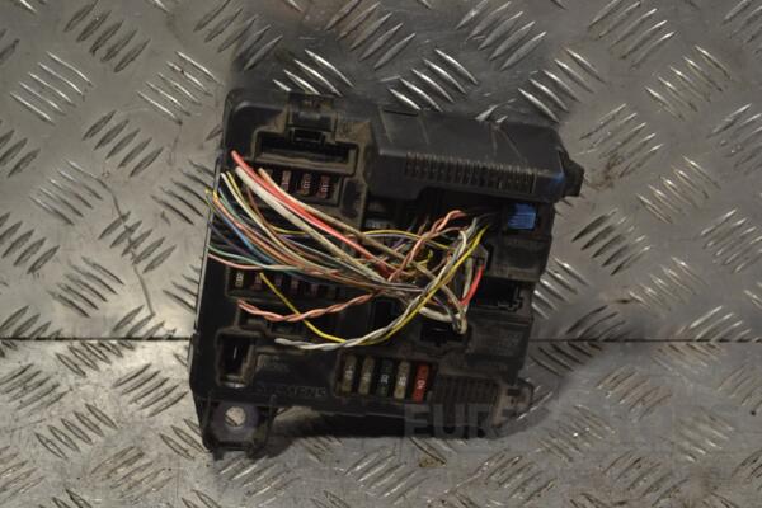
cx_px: 381
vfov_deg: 16.6
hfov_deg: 24.6
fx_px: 1746
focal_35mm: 82
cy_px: 254
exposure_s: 1/80
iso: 400
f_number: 5.6
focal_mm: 55
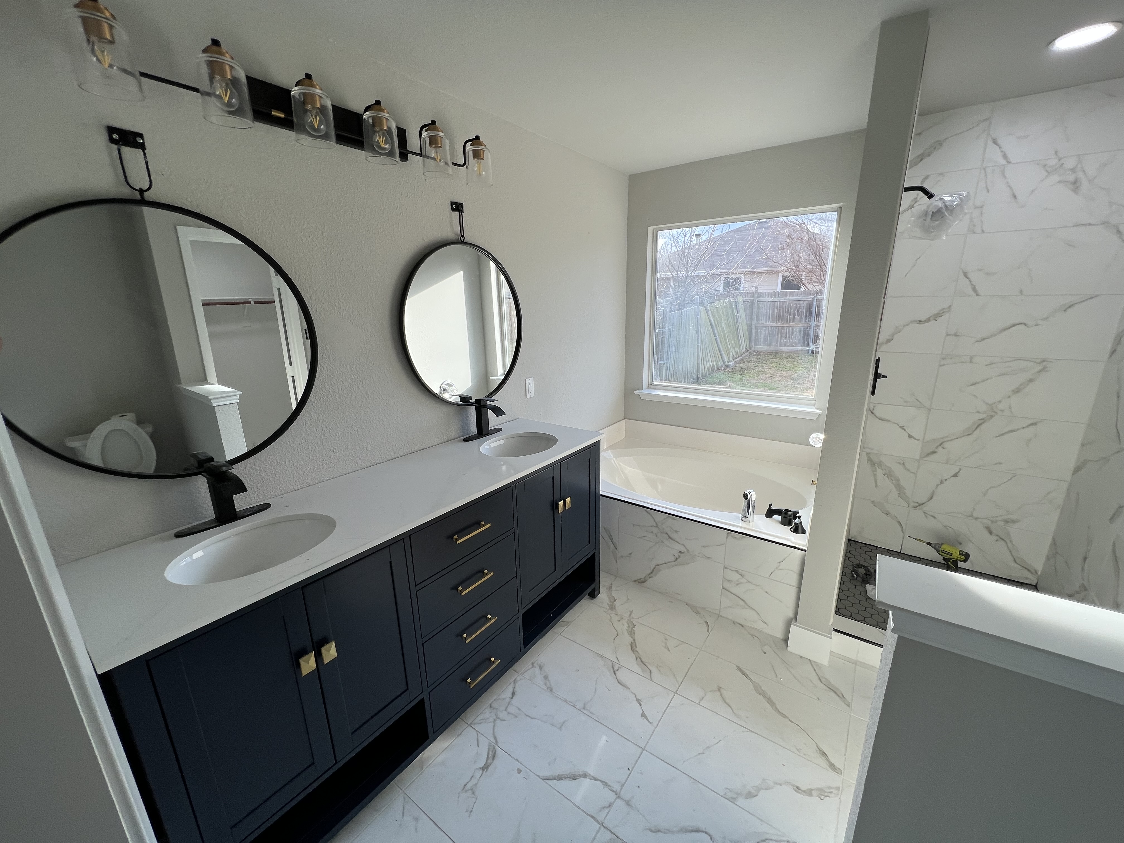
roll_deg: +0.5
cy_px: 422
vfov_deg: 89.9
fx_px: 422
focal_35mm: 13
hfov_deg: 106.2
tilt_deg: -14.7
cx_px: 562
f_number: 1.8
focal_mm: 1.57
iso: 32
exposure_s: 1/125
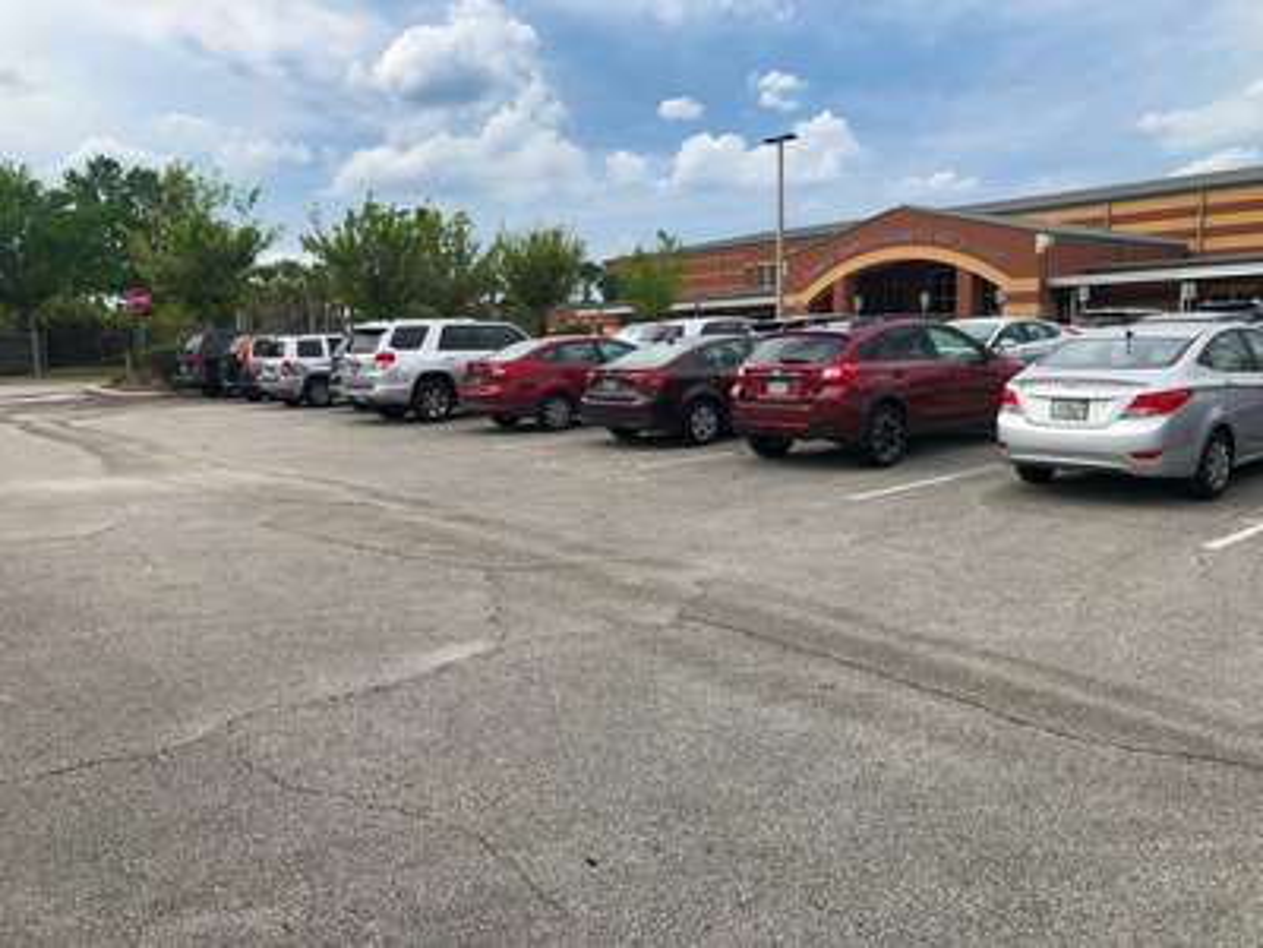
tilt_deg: -6.0
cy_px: 474
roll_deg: +0.6
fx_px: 1022
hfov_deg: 63.4
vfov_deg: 49.7
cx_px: 632
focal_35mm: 28
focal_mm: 4
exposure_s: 1/2183
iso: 20
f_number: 1.8
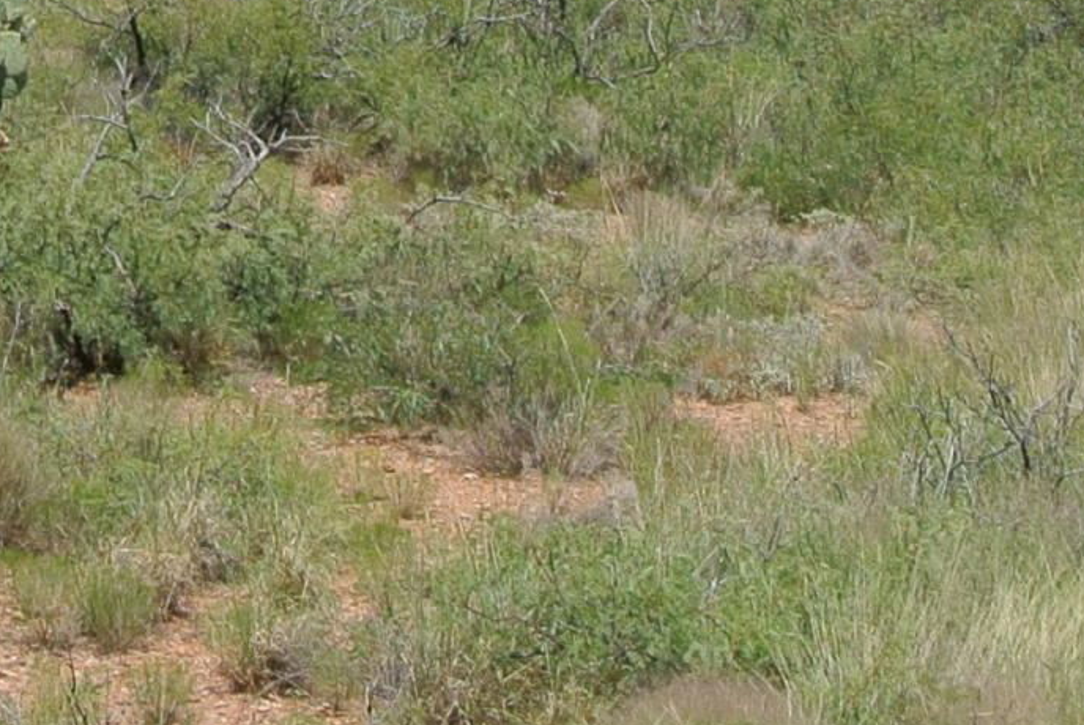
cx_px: -440
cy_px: -736
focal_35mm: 192
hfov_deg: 10.4
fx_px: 5786
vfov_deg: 6.9
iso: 100
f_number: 5
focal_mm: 16.3
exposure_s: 1/800
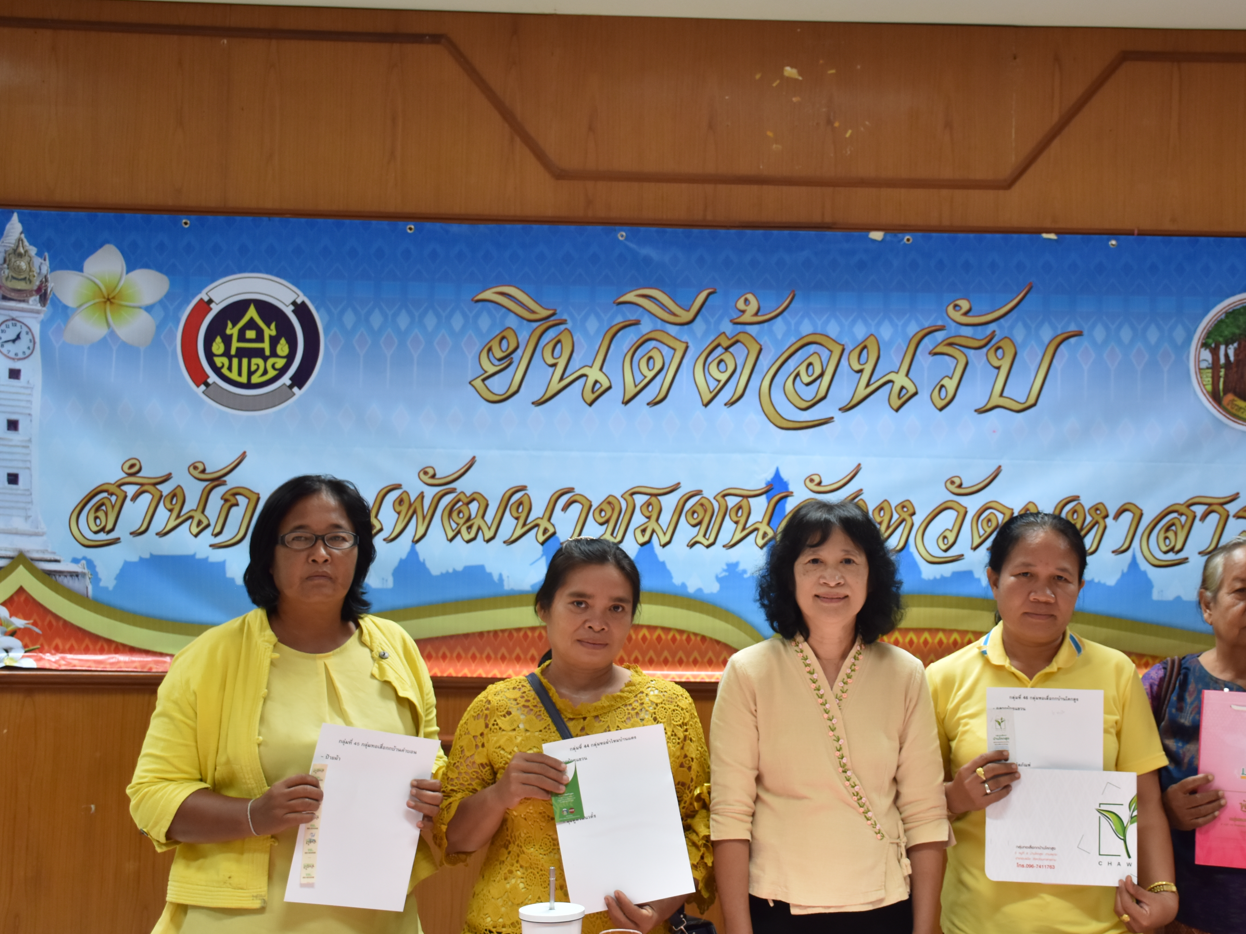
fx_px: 1764
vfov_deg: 29.7
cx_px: 799
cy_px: 461
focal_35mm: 49
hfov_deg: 38.6
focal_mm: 26
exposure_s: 1/40
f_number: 4.5
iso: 400
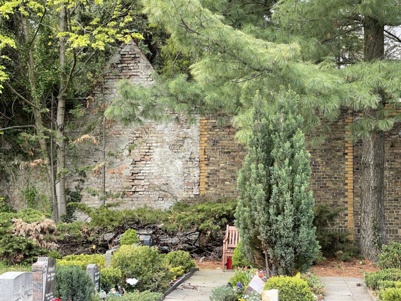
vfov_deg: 22.9
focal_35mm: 64
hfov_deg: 30.3
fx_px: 741
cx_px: 200
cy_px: 150
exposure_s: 1/122
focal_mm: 7.5
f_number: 2.2
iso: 32
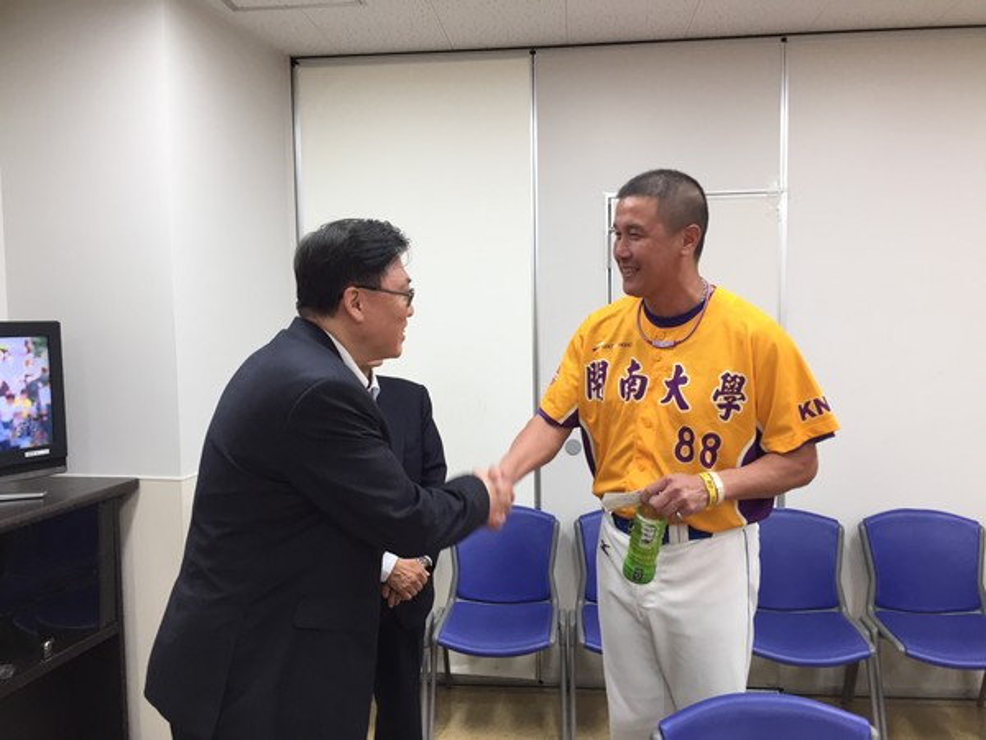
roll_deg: +0.5
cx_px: 493
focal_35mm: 29
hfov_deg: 61.7
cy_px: 370
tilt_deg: -3.6
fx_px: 826
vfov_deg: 48.2
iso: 32
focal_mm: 4.15
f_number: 2.2
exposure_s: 1/30
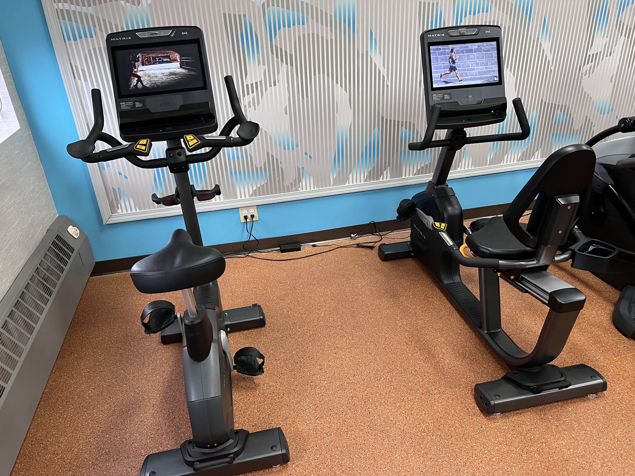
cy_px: 238
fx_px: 477
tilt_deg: -27.7
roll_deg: +3.0
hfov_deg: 67.3
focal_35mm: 26
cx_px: 318
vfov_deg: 53.1
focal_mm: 5.7
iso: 200
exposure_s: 1/60
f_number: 1.5
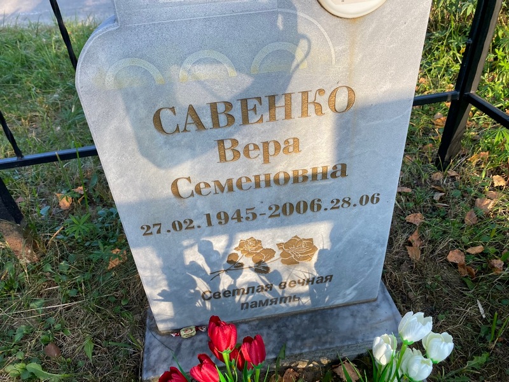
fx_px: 382
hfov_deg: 67.3
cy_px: 191
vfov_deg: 53.1
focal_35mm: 26
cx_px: 254
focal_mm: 4.25
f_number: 1.8
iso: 32
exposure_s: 1/441
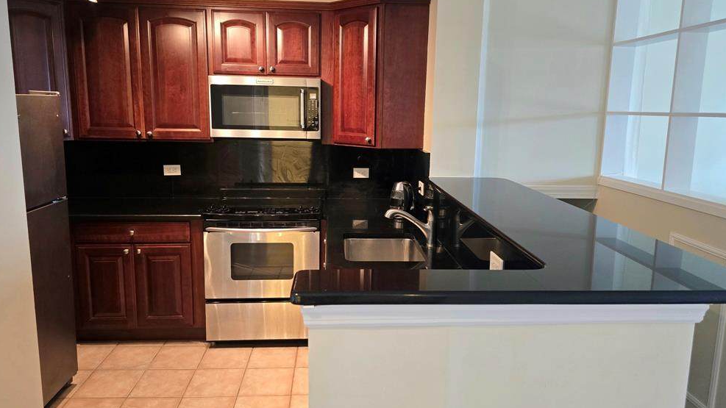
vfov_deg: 44.4
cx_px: 357
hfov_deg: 71.9
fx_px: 500
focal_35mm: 26
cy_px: 193
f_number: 1.7
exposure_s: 1/120
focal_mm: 6.3
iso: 500
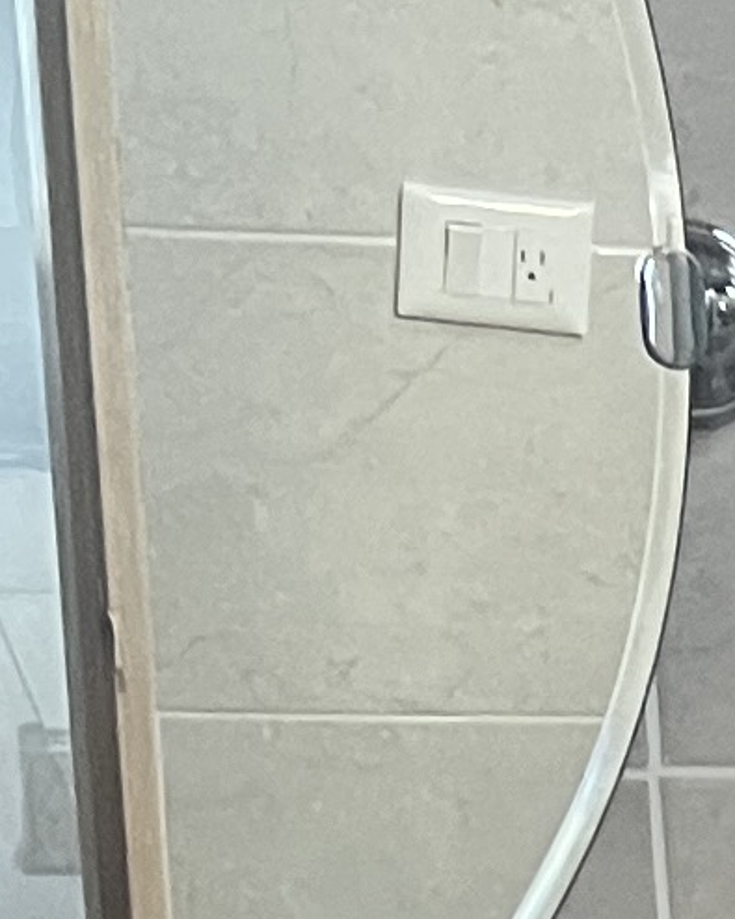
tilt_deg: -15.2
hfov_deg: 7.1
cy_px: 2794
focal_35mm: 207
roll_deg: +1.8
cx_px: 1723
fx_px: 5630
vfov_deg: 8.0
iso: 320
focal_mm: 5.7
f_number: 1.5
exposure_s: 1/60
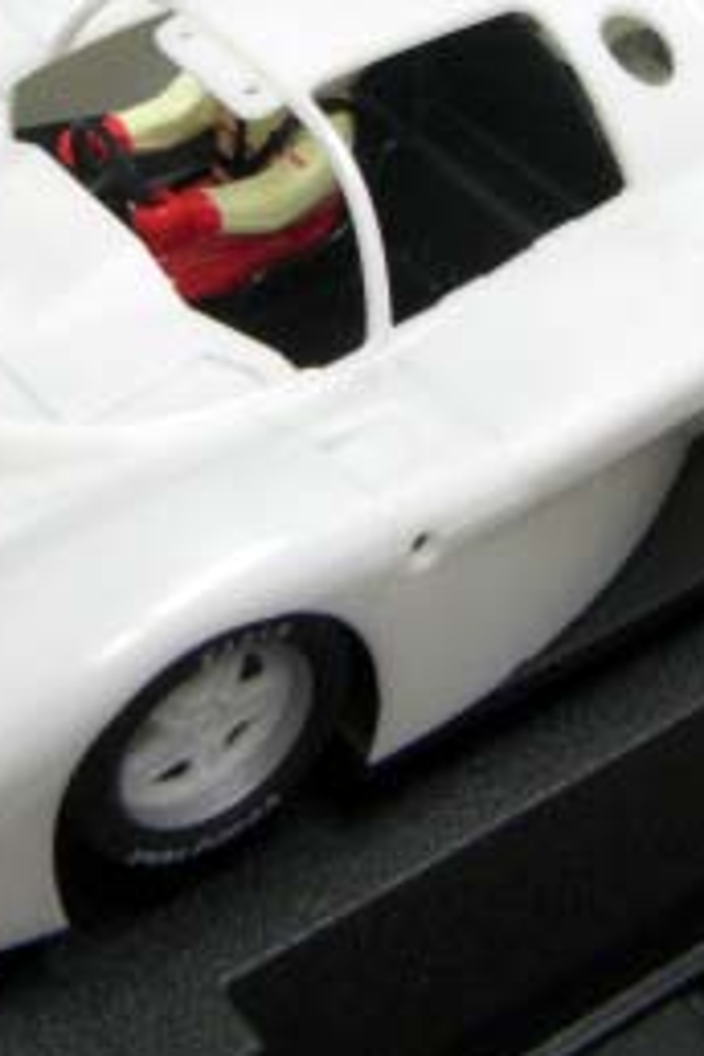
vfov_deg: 20.5
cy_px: 164
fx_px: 2874
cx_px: 332
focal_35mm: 98
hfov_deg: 14.0
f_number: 3.4
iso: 200
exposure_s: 1/30
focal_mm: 6.3
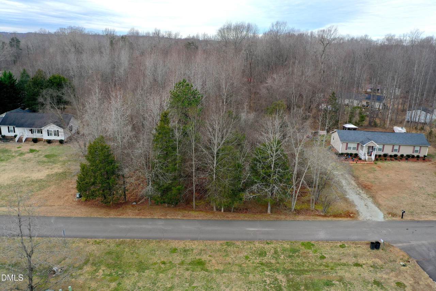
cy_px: 146
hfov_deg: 65.5
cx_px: 218
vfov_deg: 46.4
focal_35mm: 28
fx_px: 339
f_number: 4
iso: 100
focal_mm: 10.26
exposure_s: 1/60
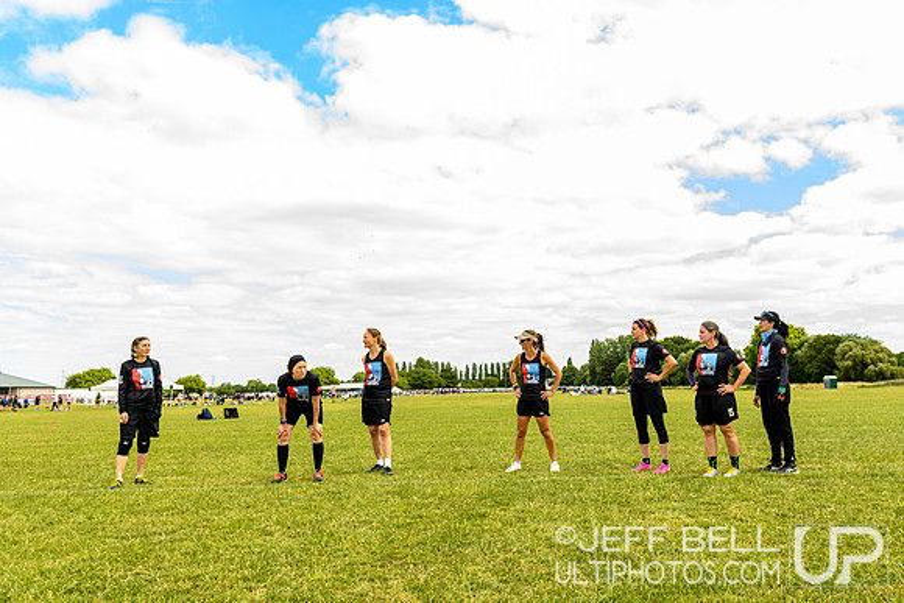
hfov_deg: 62.3
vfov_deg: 44.5
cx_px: 553
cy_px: 302
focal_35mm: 29
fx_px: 738
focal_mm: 24
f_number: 5.6
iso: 100
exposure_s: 1/100
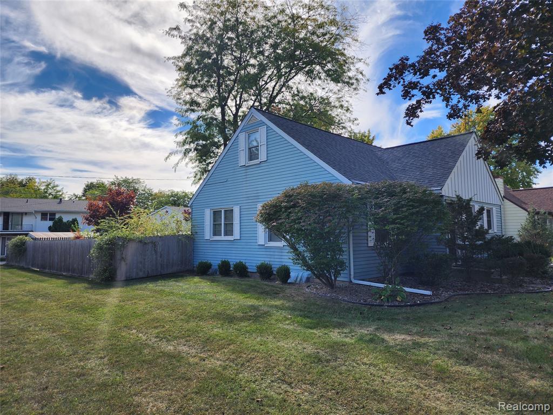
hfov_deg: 73.9
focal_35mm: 23
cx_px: 276
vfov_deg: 58.9
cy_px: 208
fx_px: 367
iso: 12
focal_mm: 6.4
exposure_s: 1/765
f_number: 1.8
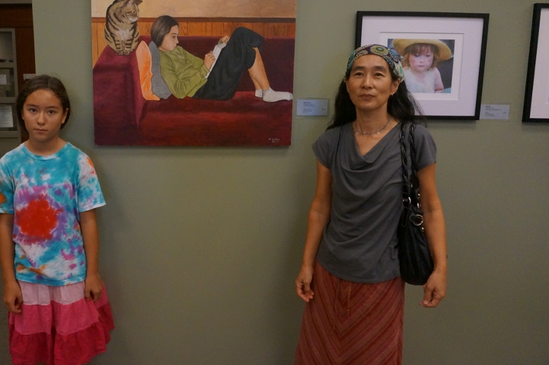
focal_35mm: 30
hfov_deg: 61.2
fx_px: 457
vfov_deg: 43.3
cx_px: 210
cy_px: 151
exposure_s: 1/125
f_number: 3.5
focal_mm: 16
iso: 3200
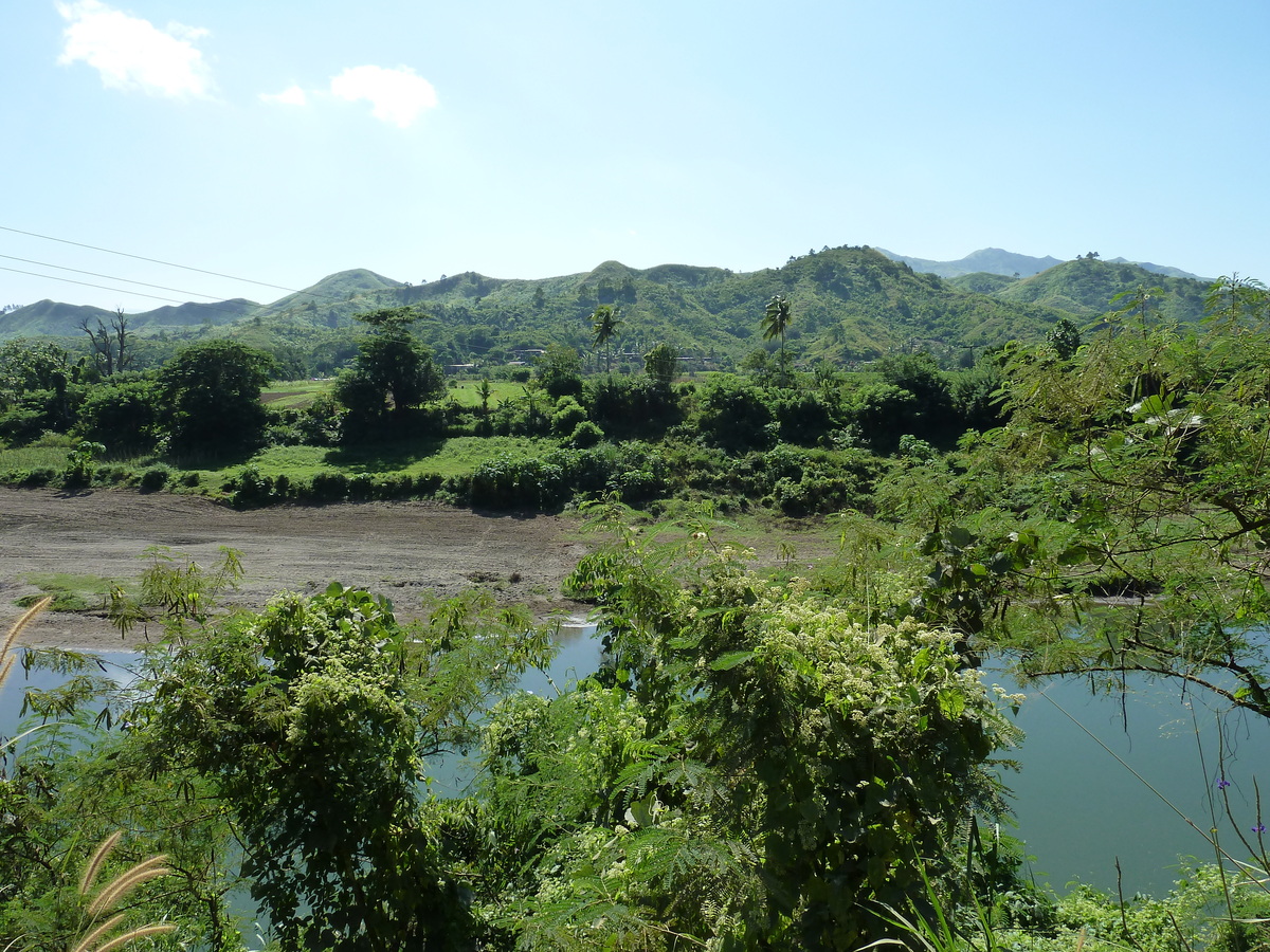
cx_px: 635
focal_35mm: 25
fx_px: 917
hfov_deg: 69.4
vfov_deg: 54.9
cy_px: 476
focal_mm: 4.1
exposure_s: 1/400
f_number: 4.5
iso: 125
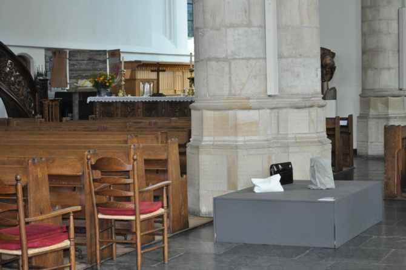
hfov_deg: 26.0
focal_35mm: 78
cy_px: 135
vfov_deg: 17.4
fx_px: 879
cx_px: 203
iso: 800
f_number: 5.6
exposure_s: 1/60
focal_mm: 52
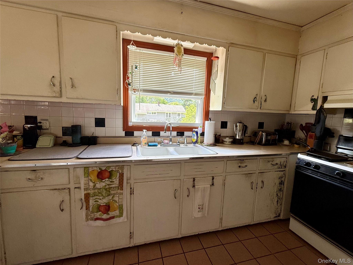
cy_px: 132
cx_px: 176
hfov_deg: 102.1
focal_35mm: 14
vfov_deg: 85.7
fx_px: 143
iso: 80
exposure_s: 1/99
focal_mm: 2.22
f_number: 2.2
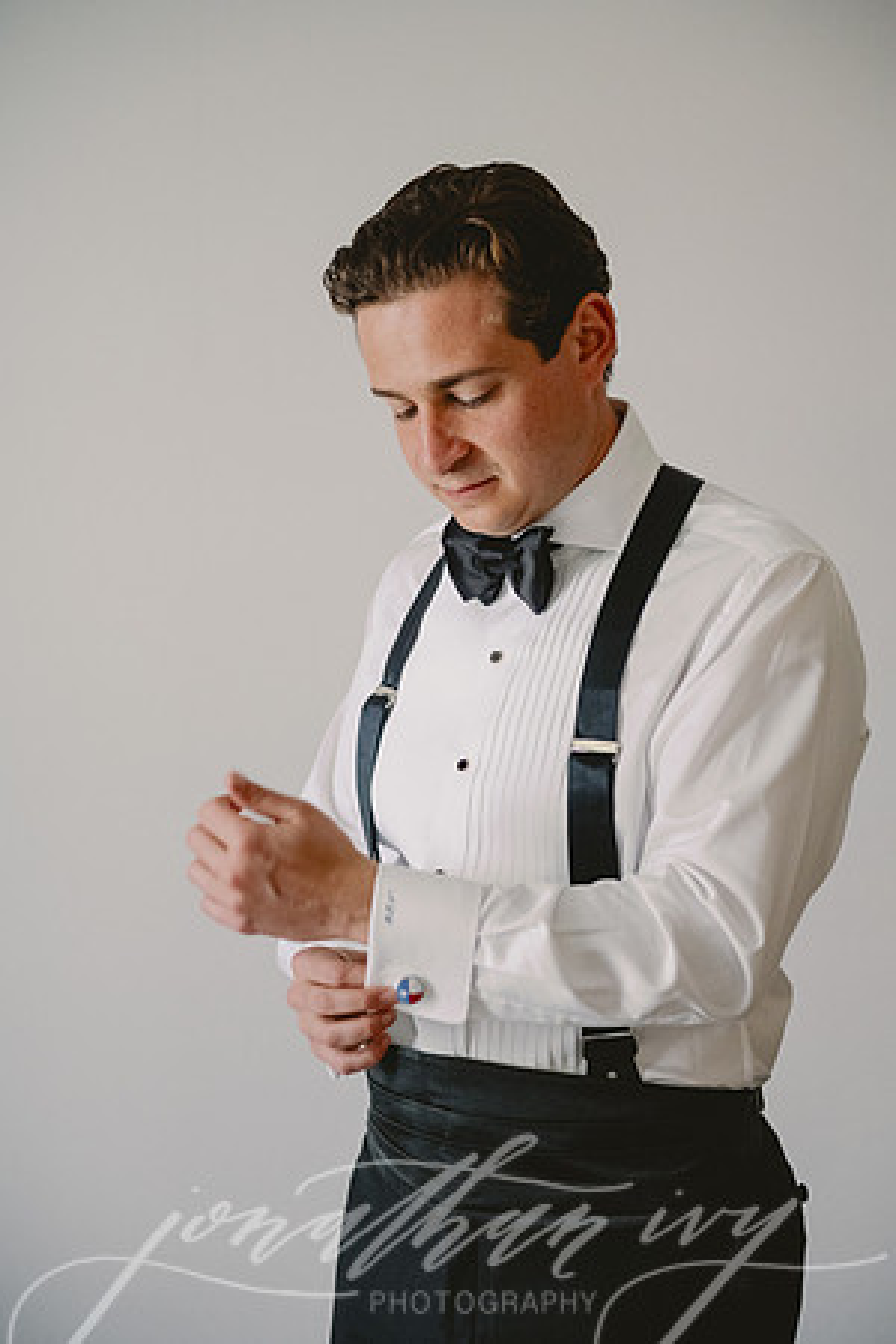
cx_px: 448
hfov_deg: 19.5
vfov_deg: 28.8
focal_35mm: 70
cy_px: 672
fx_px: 2613
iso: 1600
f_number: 2.8
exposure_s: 1/160
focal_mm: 70
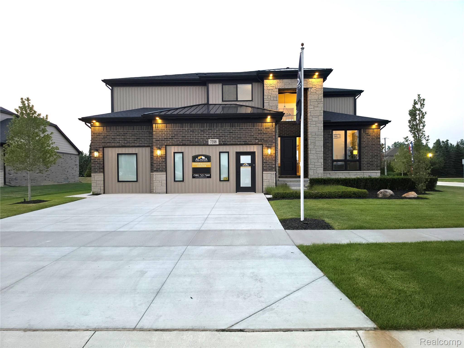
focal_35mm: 23
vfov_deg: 58.9
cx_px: 232
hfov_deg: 73.9
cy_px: 174
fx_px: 308
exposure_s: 1/120
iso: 125
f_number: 1.4
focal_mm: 6.5
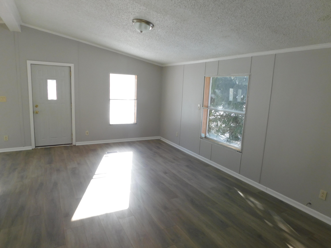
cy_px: 124
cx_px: 166
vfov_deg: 58.9
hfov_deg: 73.9
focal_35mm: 23
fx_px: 220
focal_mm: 4
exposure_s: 1/200
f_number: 3
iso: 125
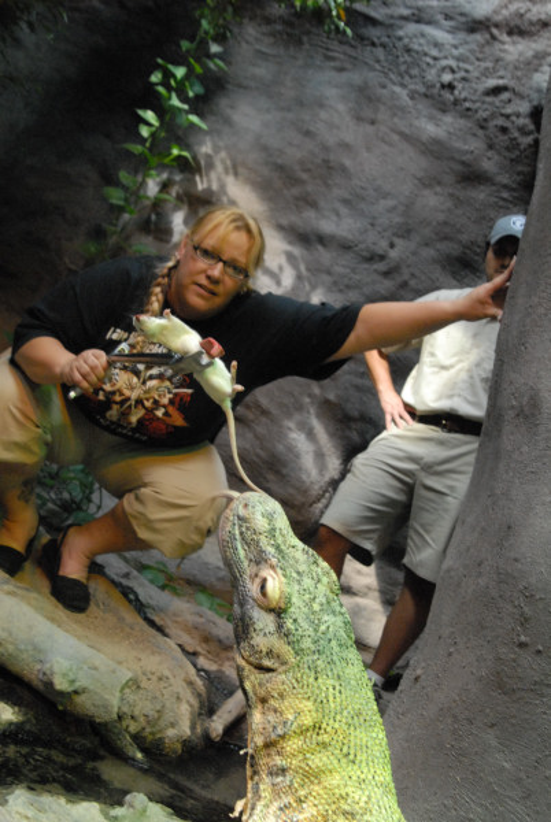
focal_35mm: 42
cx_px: 276
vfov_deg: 46.3
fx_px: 961
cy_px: 411
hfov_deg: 32.0
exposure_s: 1/160
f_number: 7.1
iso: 1600
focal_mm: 28
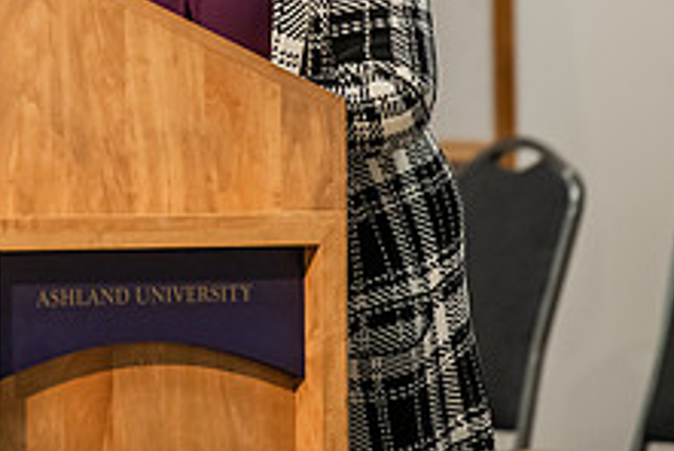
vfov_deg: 2.6
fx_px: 9823
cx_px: 91
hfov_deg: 3.9
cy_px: -133
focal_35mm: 524
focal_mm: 200
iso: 2000
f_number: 3.2
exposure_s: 1/200
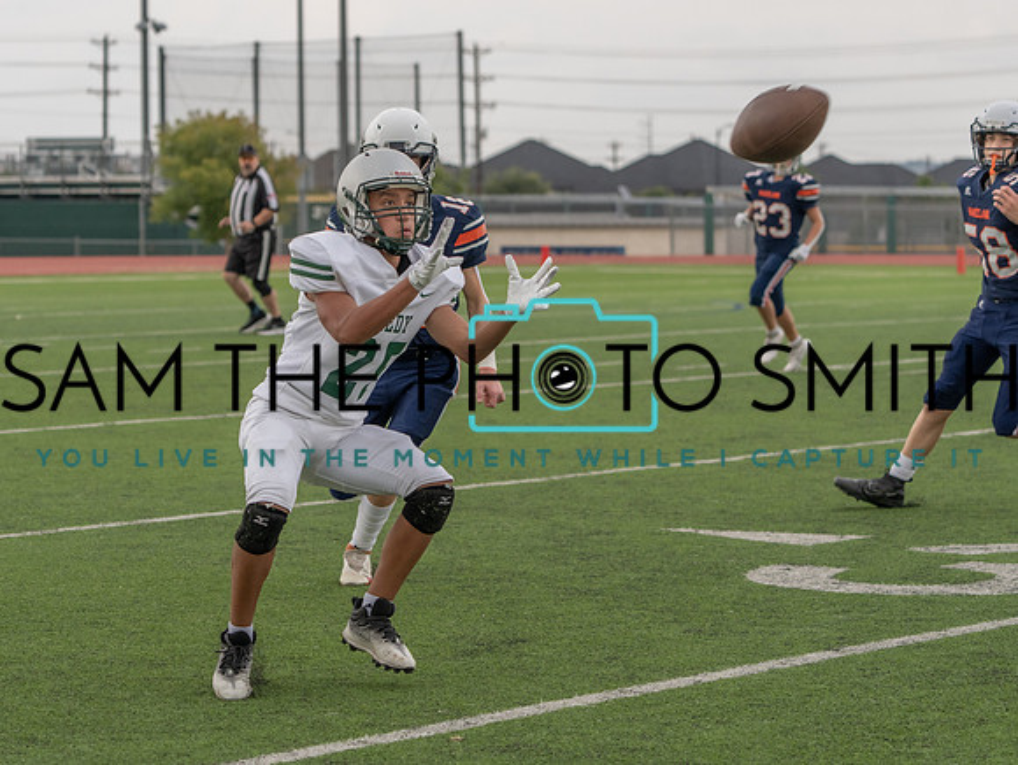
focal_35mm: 119
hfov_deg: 16.6
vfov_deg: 12.5
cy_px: 364
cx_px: 416
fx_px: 3488
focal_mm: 100
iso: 800
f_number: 4.5
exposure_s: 1/1000
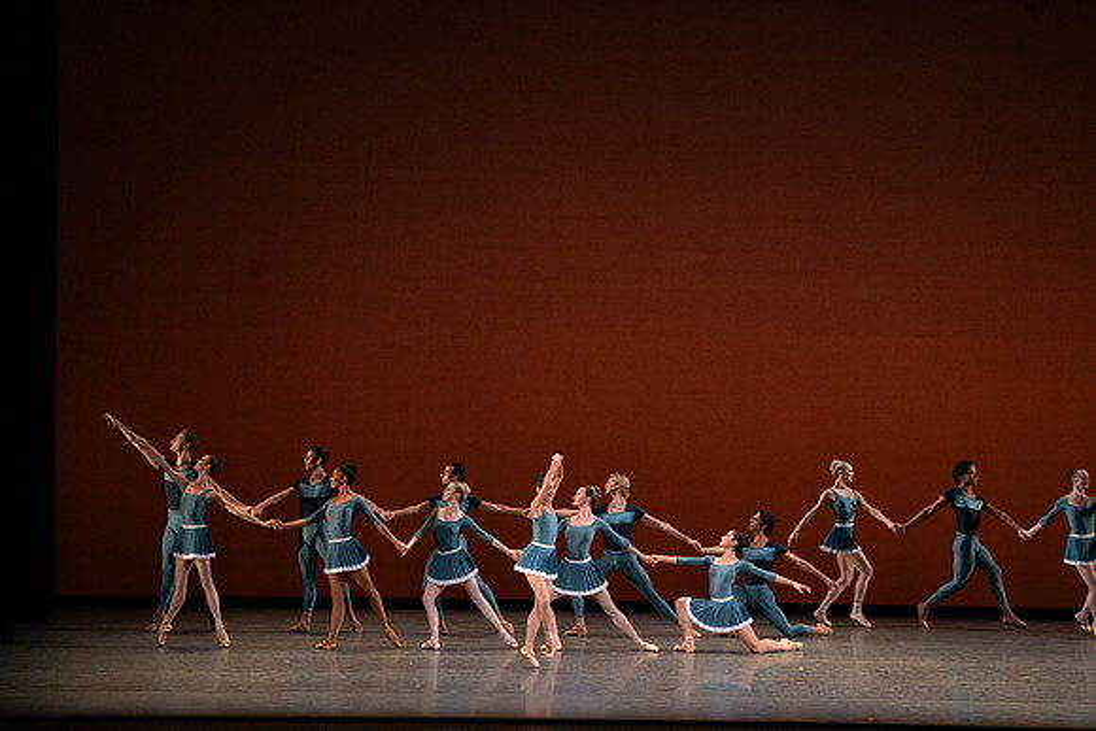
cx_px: 548
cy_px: 366
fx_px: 4293
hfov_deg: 14.5
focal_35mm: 141
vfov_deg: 9.7
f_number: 9
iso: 5000
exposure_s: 1/400
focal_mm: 141
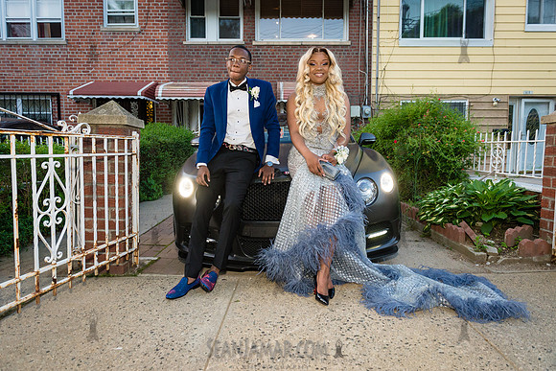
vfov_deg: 53.2
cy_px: 186
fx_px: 371
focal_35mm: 24
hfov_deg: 73.7
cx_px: 278
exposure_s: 1/320
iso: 2000
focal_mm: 24
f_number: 4.5
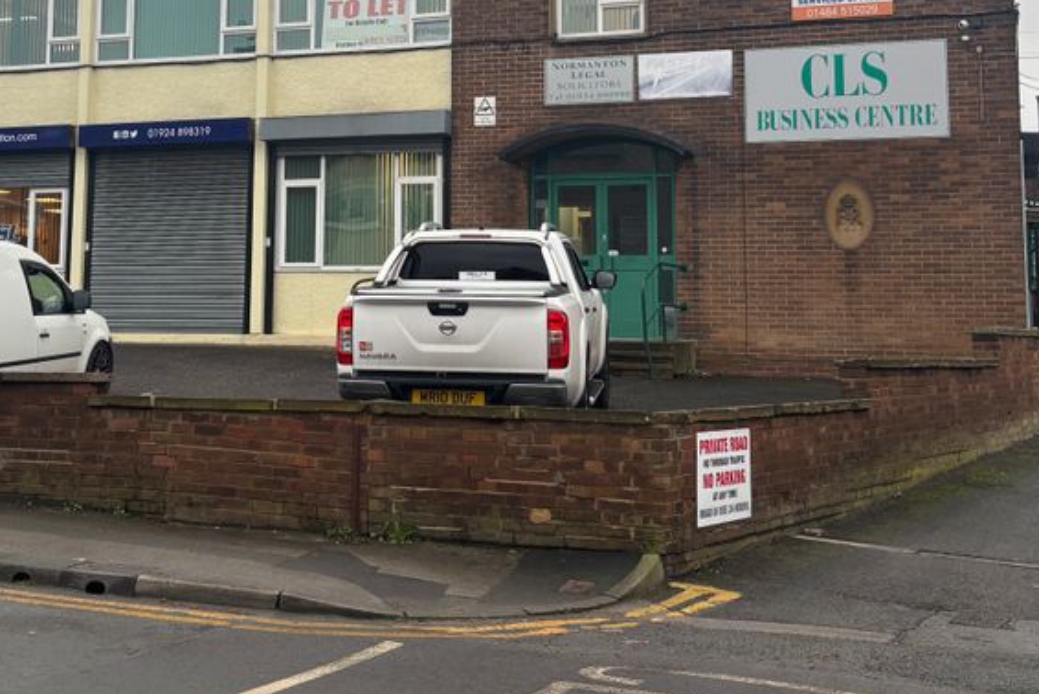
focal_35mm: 53
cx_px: 365
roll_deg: -0.9
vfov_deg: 25.2
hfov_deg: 37.2
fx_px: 1530
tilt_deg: +6.7
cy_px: 148
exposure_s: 1/279
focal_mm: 5.96
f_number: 1.6
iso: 50
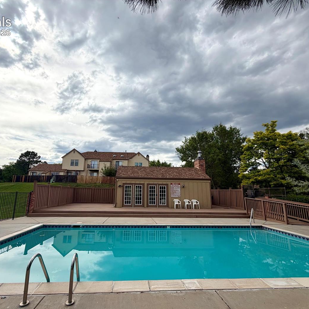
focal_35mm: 17
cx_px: 143
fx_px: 172
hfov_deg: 83.8
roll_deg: -1.0
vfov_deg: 84.0
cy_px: 158
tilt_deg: +11.1
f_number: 2.2
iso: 20
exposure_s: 1/1312
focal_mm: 2.22
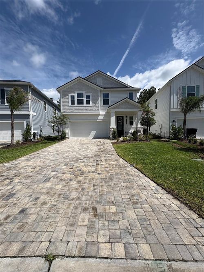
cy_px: 136
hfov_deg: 85.7
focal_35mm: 14
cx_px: 102
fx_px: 110
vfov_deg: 102.1
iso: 50
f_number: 2.2
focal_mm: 2.22
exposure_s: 1/3106
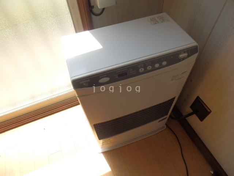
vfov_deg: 56.8
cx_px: 117
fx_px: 162
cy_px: 88
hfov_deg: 71.6
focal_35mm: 24
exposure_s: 1/125
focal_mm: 4.2
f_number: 3
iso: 80
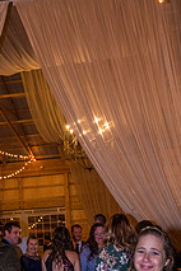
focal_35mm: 57
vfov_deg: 31.8
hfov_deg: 23.8
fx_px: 430
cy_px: 282
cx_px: 94
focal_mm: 18
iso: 1600
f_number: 2.8
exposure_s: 1/200
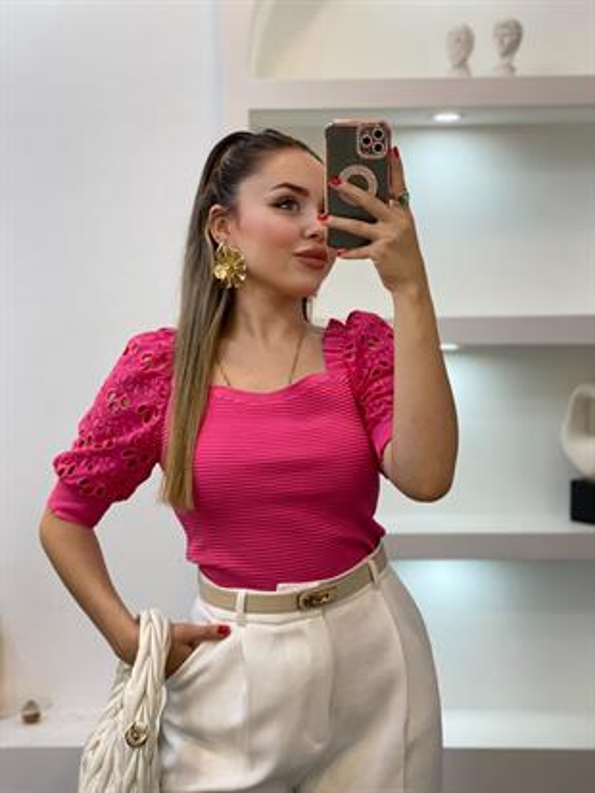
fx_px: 1191
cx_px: 298
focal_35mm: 52
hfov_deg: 28.0
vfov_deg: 36.8
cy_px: 396
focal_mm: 6
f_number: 2
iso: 80
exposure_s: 1/100
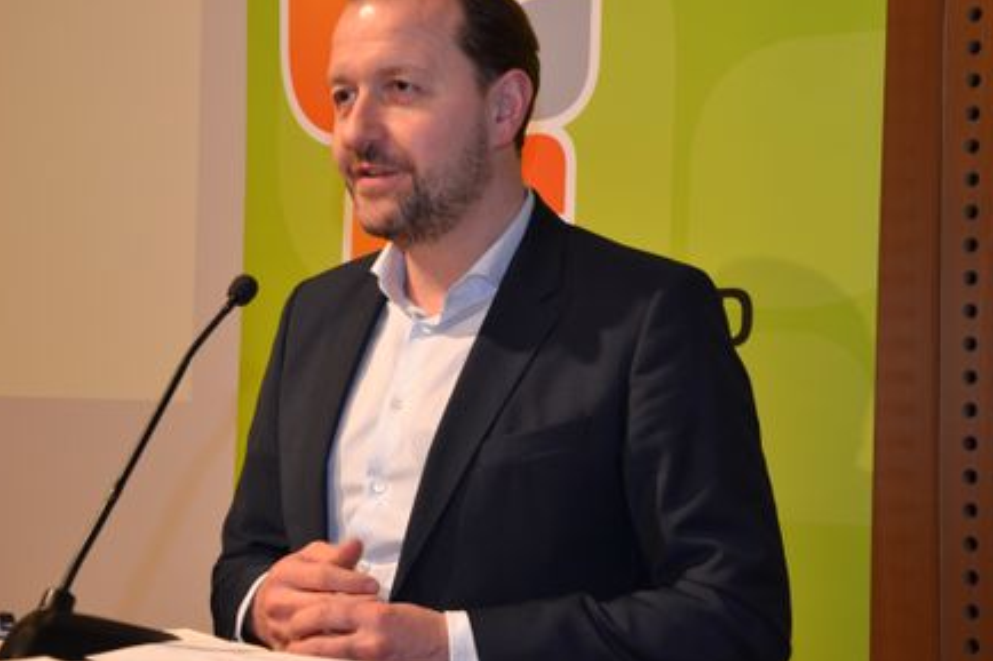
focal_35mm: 85
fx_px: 2344
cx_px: 485
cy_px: 294
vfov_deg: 16.1
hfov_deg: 23.9
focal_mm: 48
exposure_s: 1/20
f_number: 7.1
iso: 800
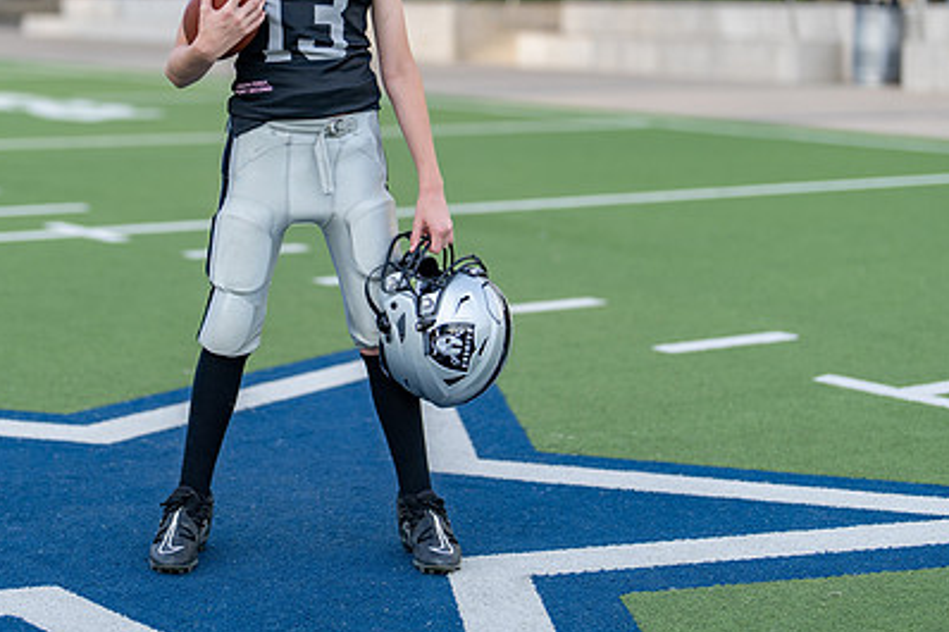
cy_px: 167
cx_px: 332
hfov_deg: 24.1
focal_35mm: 84
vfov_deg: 16.2
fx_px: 2213
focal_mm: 50
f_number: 1.2
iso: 100
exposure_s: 1/1600
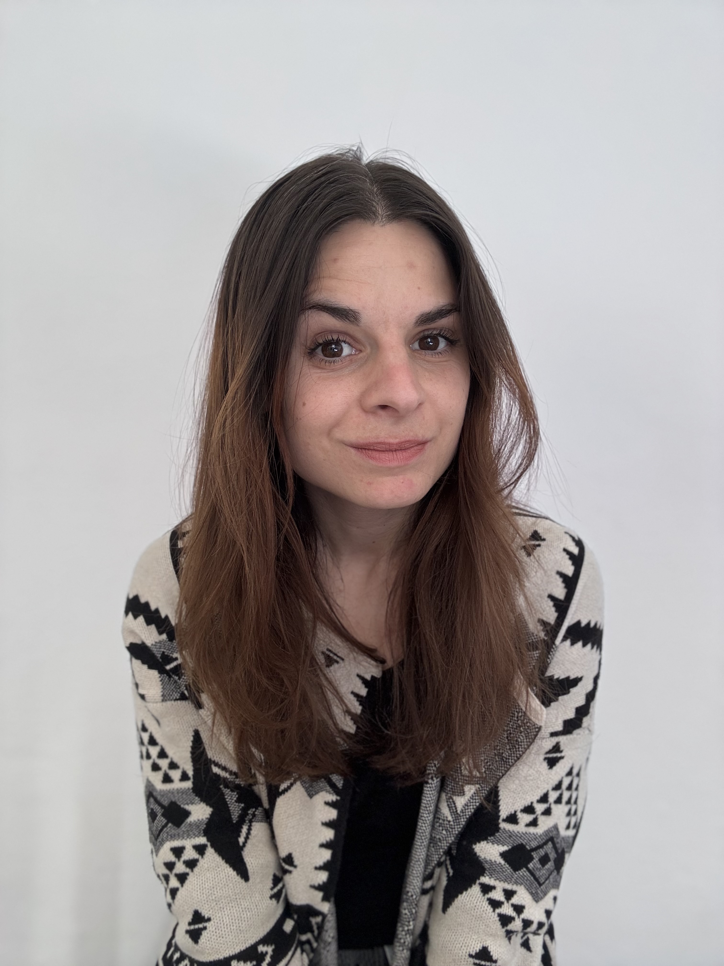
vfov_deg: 73.9
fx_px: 641
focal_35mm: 23
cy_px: 483
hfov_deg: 58.9
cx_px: 362
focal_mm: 2.69
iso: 100
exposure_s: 1/60
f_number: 1.9
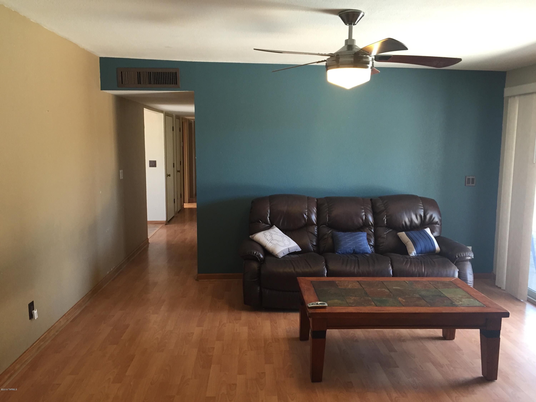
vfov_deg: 48.2
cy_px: 201
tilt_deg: -9.5
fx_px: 449
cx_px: 268
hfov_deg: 61.7
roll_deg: -1.6
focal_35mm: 29
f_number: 2.2
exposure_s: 1/30
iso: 125
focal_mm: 4.15
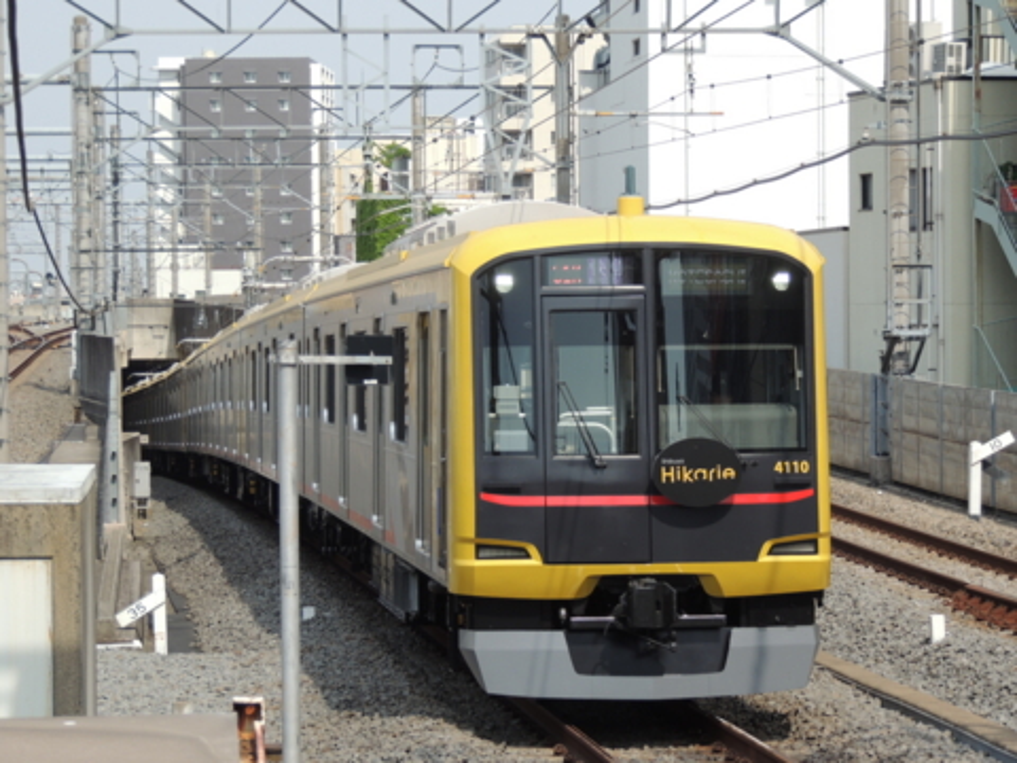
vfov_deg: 11.0
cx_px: 508
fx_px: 3966
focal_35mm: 135
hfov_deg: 14.6
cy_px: 382
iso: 100
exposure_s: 1/500
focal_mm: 24
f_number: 4.3
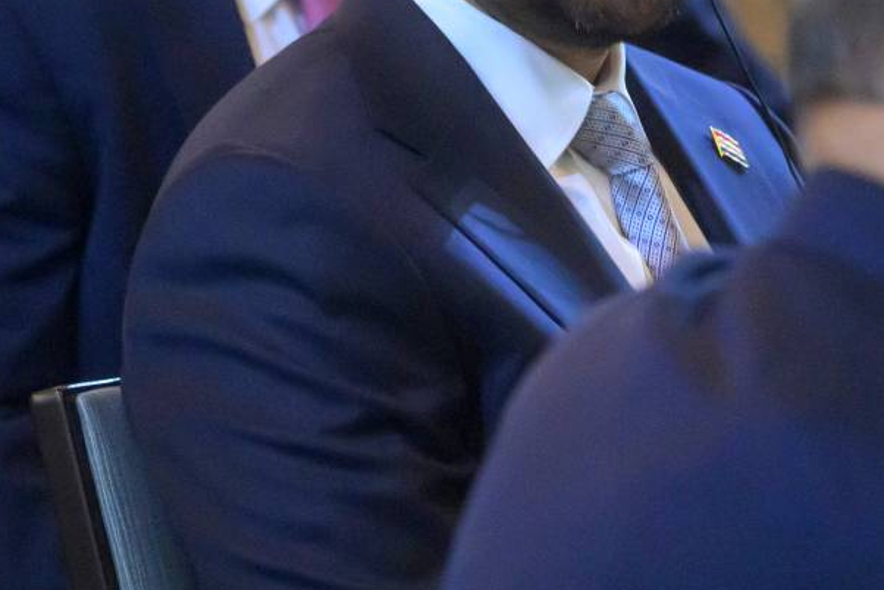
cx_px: 465
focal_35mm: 405
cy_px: 73
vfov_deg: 3.4
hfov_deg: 5.1
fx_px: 9949
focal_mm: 122
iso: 5000
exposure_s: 1/250
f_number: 4
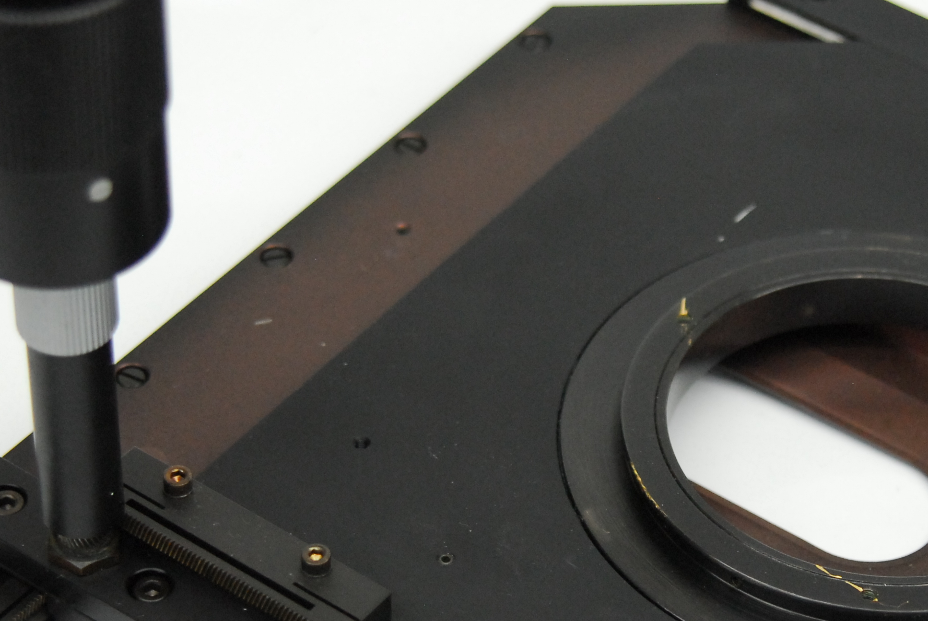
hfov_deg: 13.9
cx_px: 571
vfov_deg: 9.3
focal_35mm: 147
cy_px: 377
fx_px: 3796
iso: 800
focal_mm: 45
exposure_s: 1/125
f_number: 3.5
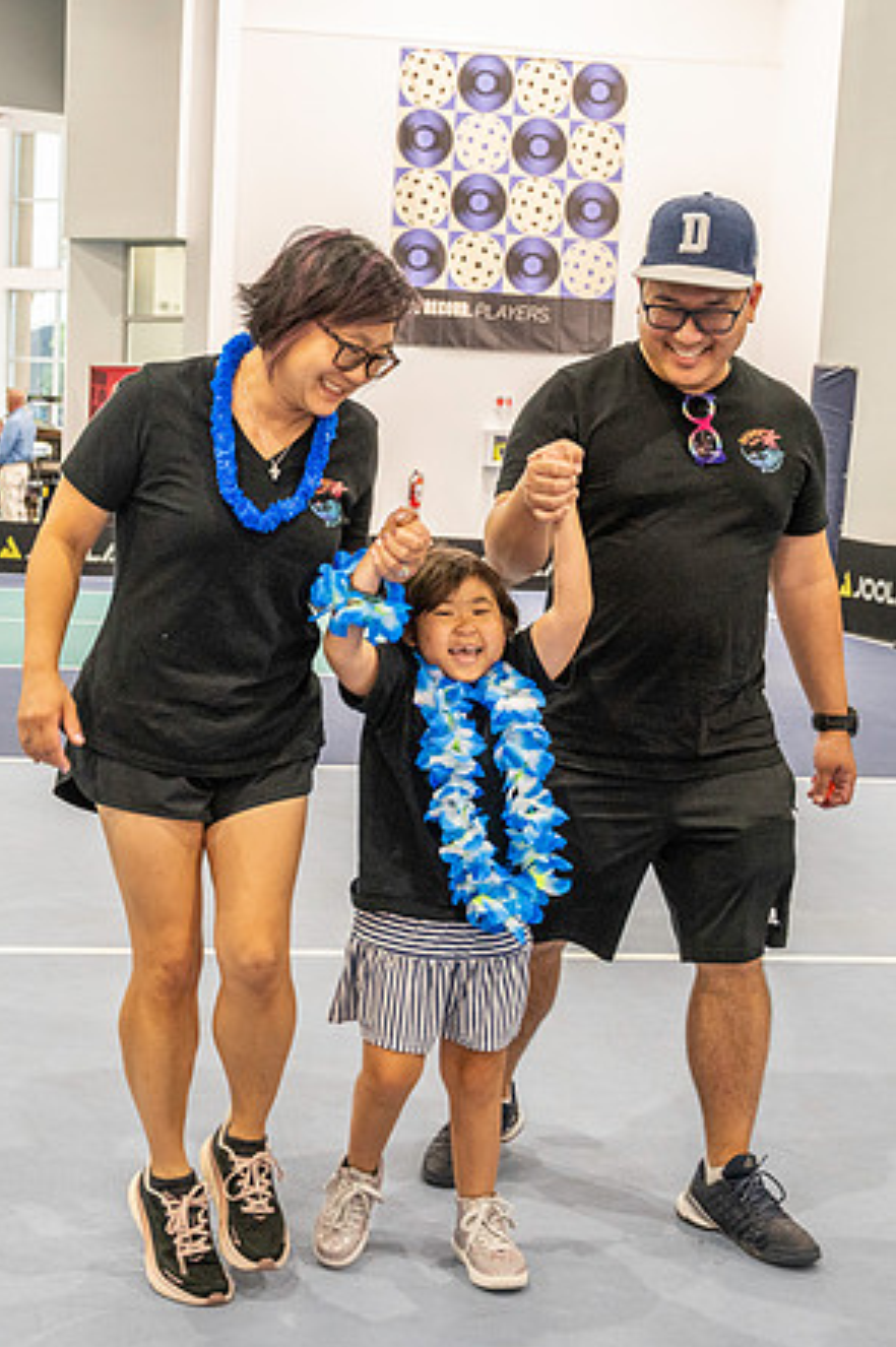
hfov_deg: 24.5
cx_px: 316
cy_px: 683
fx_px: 2056
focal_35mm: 55
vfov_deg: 36.3
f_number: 5.6
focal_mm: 36
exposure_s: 1/160
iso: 3200
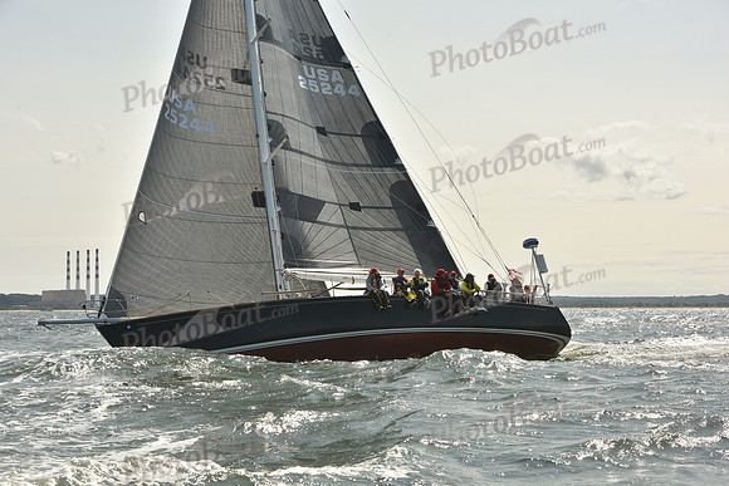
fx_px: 1418
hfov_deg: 28.8
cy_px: 243
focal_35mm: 70
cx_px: 364
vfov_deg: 19.5
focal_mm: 70
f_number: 10
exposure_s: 1/800
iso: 250
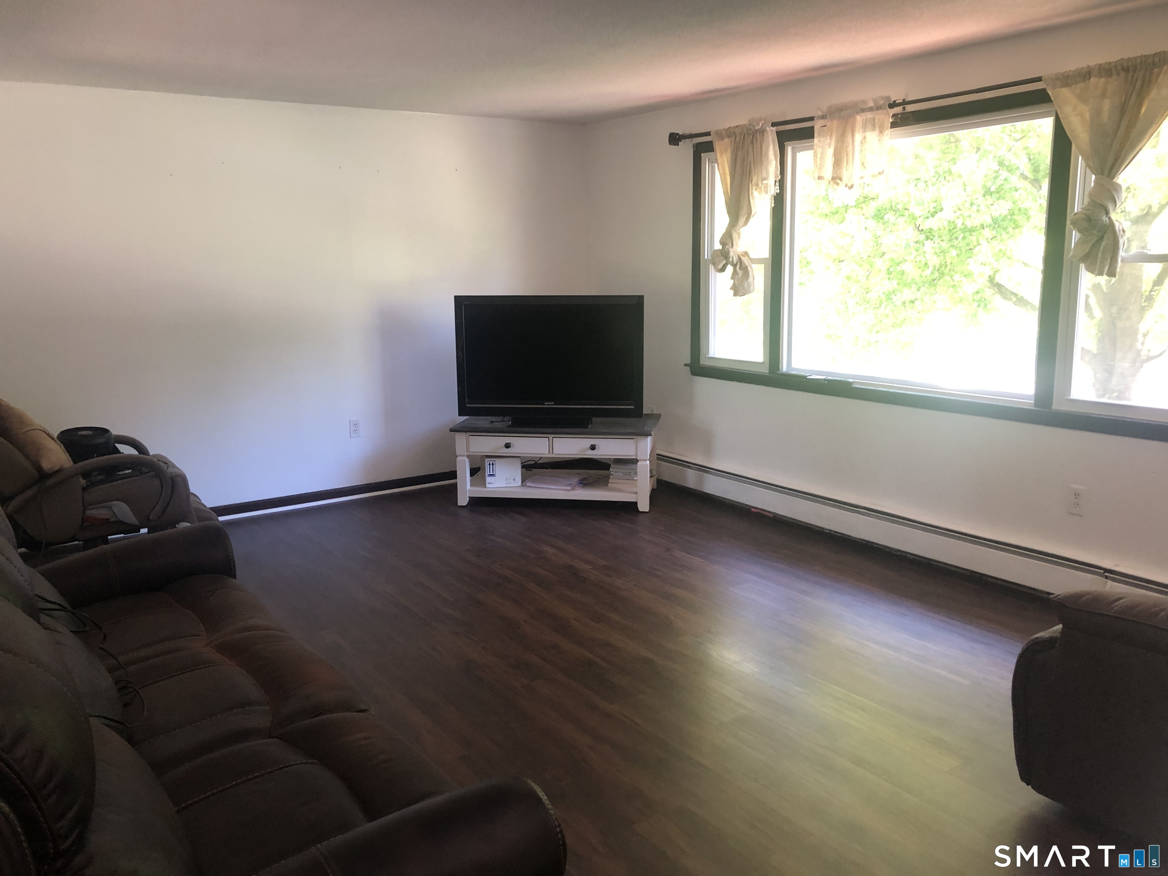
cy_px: 438
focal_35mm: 28
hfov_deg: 63.4
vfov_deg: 49.7
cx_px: 584
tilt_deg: -9.6
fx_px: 945
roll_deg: +1.7
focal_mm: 4
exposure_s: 1/20
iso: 40
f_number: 1.8
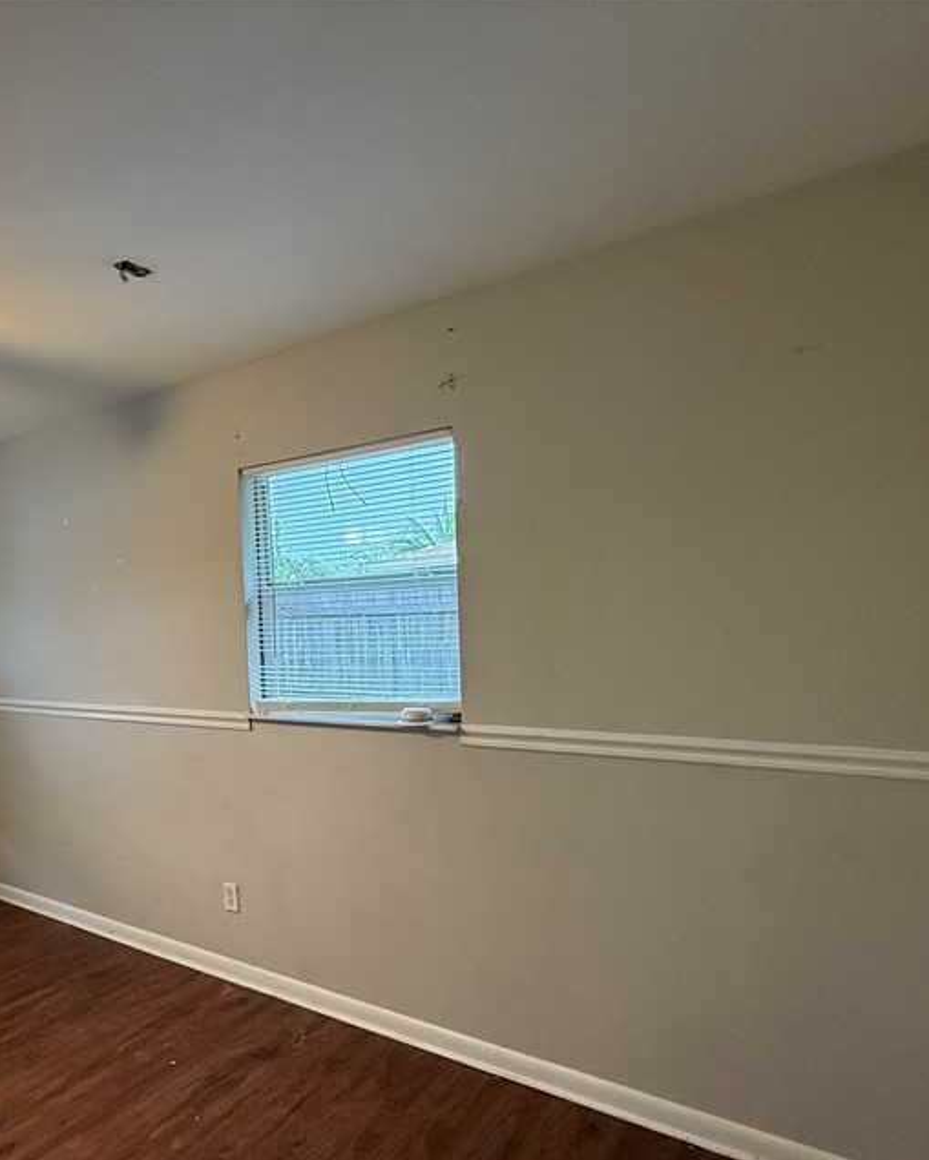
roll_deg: +2.7
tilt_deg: -4.2
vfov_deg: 74.3
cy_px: 693
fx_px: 756
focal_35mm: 22
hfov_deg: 62.1
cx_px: 336
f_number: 2.2
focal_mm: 2.22
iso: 500
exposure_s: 1/120
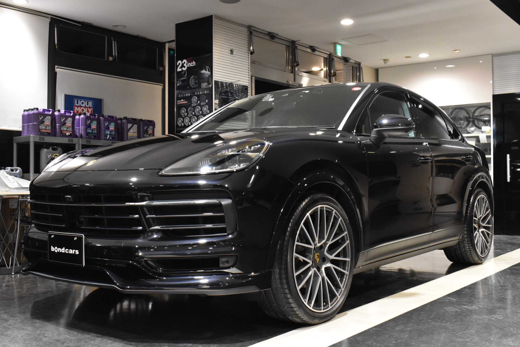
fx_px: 563
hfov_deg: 49.6
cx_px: 260
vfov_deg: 34.2
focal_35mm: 39
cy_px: 174
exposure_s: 1/40
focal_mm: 26
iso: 3600
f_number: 8
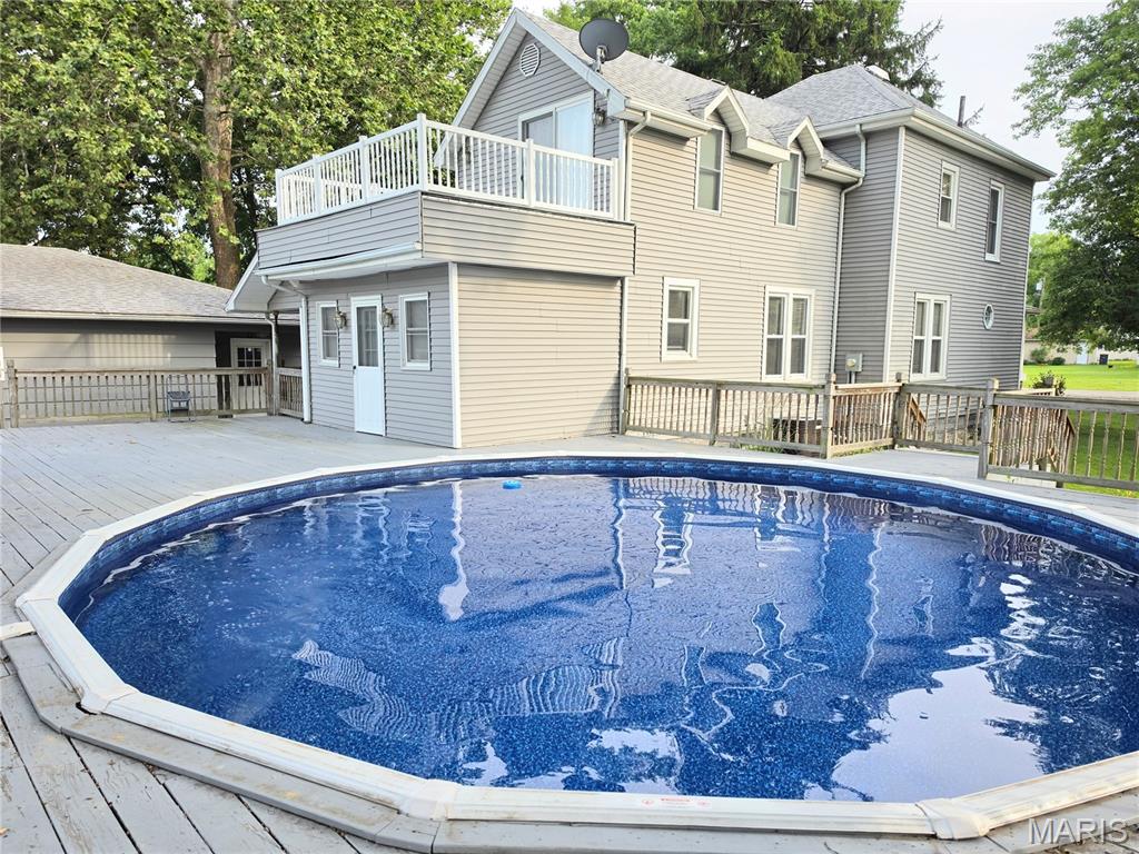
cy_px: 427
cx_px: 570
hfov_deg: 73.9
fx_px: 757
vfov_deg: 58.9
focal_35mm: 23
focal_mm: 6.5
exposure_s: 1/1601
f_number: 1.4
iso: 64
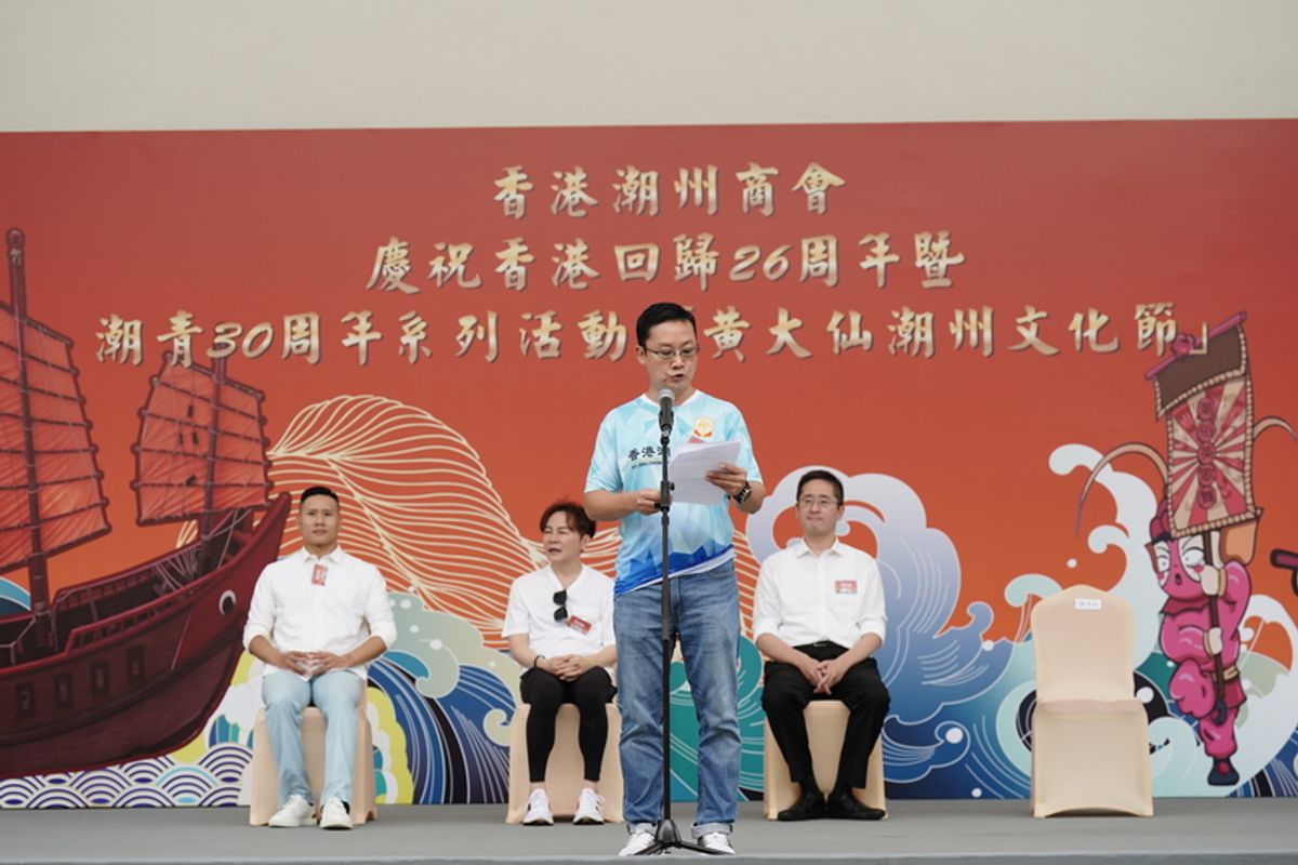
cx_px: 649
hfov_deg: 20.0
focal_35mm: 102
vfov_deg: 13.4
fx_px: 3677
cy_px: 432
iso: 250
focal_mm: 102
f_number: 4
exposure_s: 1/320
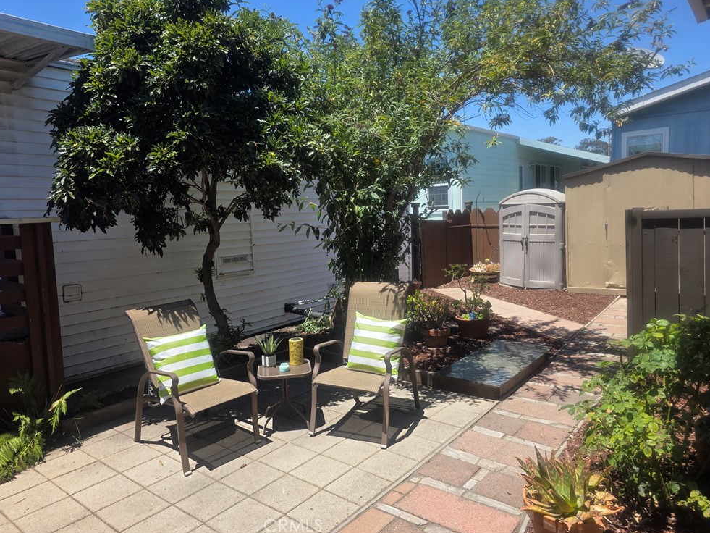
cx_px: 359
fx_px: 492
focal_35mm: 24
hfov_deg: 71.6
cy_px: 258
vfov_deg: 56.8
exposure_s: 1/3001
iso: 80
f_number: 1.7
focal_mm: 6.3
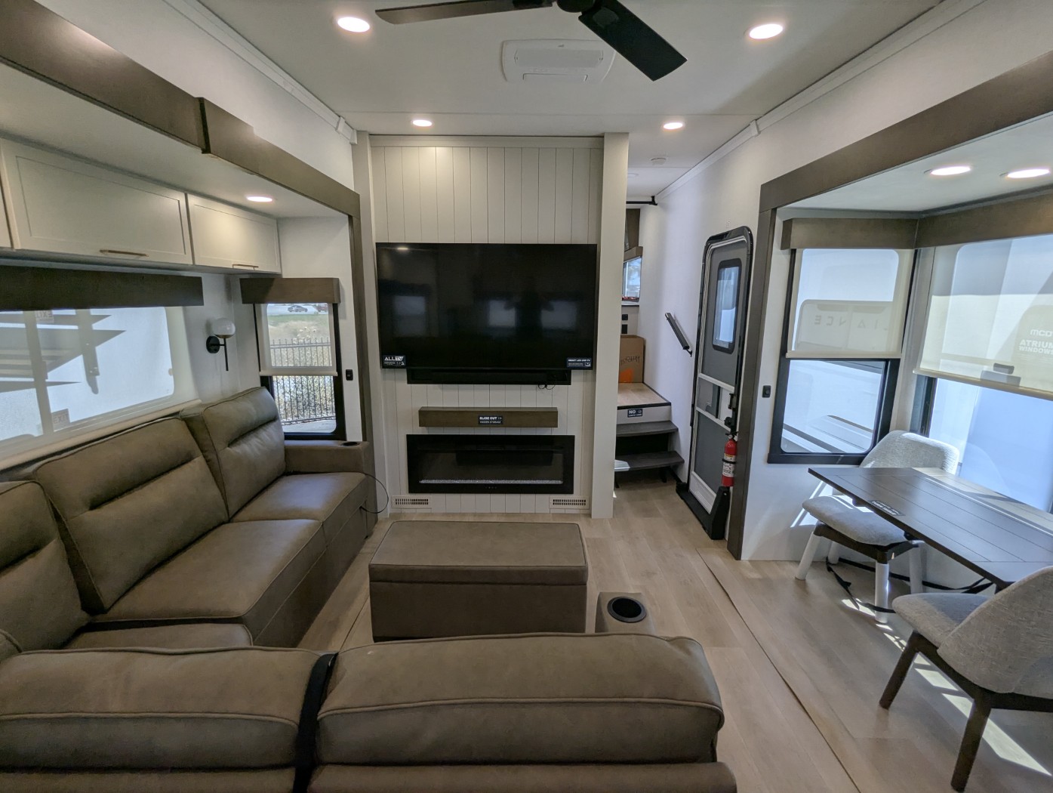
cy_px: 396
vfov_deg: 78.2
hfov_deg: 94.4
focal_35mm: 16
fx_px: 487
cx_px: 526
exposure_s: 1/166
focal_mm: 2.35
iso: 49
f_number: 2.2
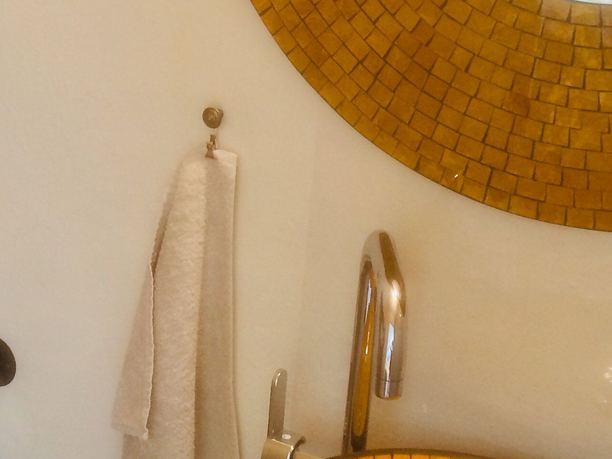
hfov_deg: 25.8
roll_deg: -1.9
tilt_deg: -20.8
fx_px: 1308
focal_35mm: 74
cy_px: 232
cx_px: 102
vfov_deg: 19.9
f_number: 2.2
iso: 100
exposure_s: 1/33
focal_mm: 4.15
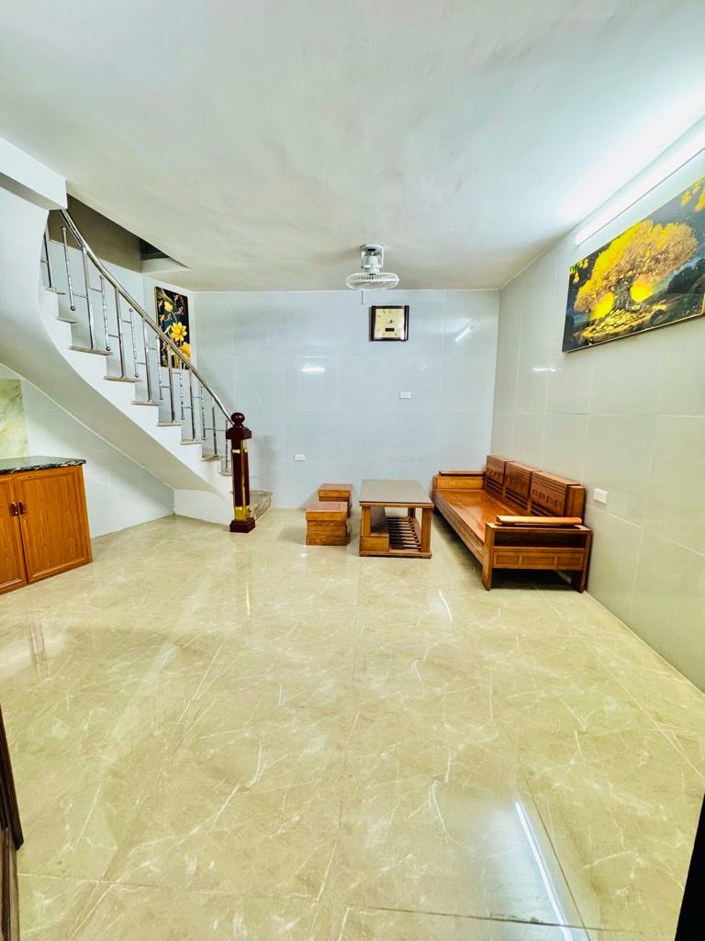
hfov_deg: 85.7
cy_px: 470
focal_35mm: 14
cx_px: 352
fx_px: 380
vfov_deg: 102.1
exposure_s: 1/100
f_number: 2.2
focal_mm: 2.22
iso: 250
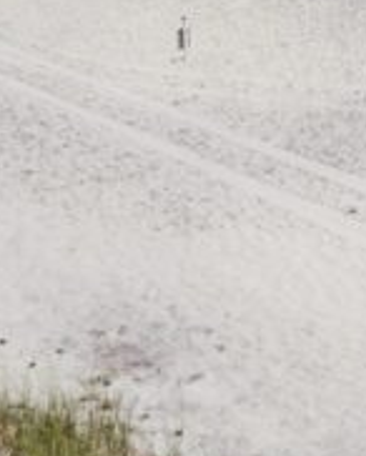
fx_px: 1703
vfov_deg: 13.9
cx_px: 501
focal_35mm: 126
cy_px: -313
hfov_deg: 11.9
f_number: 1.8
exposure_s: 1/3059
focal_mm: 5.4
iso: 20
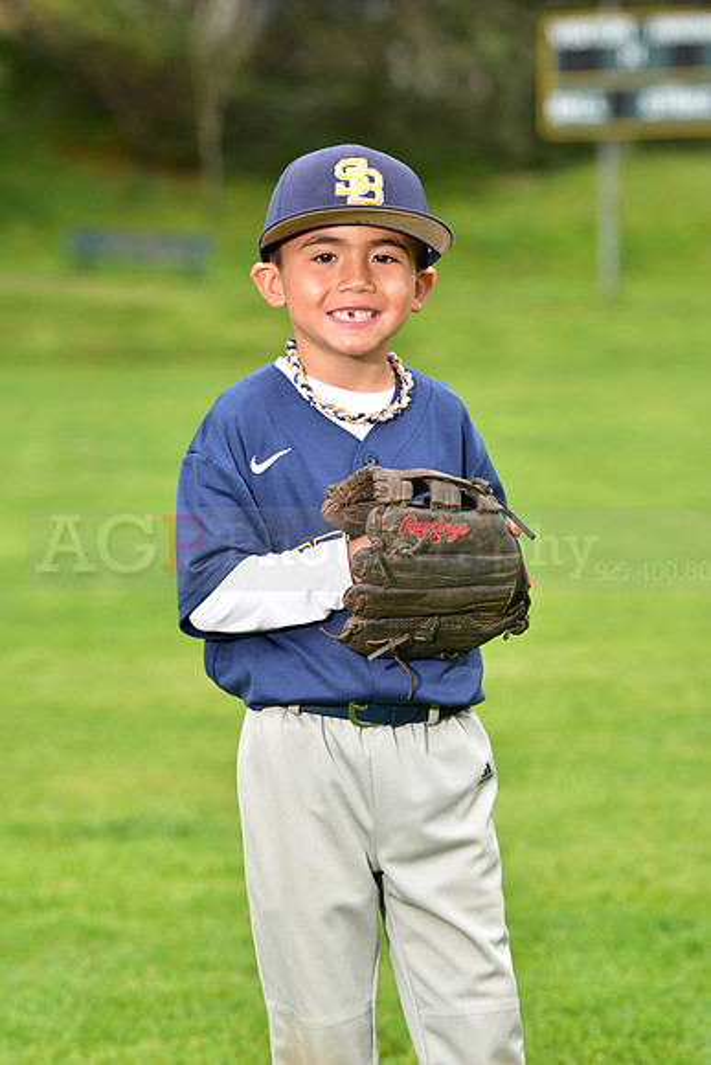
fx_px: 4145
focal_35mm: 140
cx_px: 356
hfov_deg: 9.8
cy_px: 532
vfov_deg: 14.7
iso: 400
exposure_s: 1/250
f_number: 5.6
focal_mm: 140
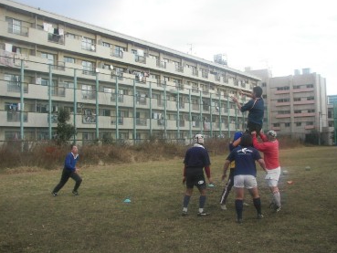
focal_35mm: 39
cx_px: 181
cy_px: 129
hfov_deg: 47.8
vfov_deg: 36.8
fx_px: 380
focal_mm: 6
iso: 50
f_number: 2.8
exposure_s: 1/125
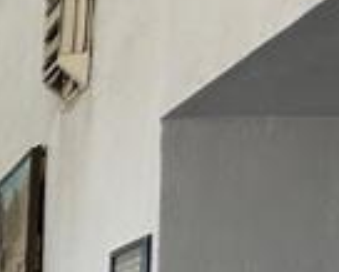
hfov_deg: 7.7
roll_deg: -2.2
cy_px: 319
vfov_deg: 8.0
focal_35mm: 191
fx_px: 1918
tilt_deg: +1.3
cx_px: -897
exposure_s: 1/482
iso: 50
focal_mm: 5.7
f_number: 1.5
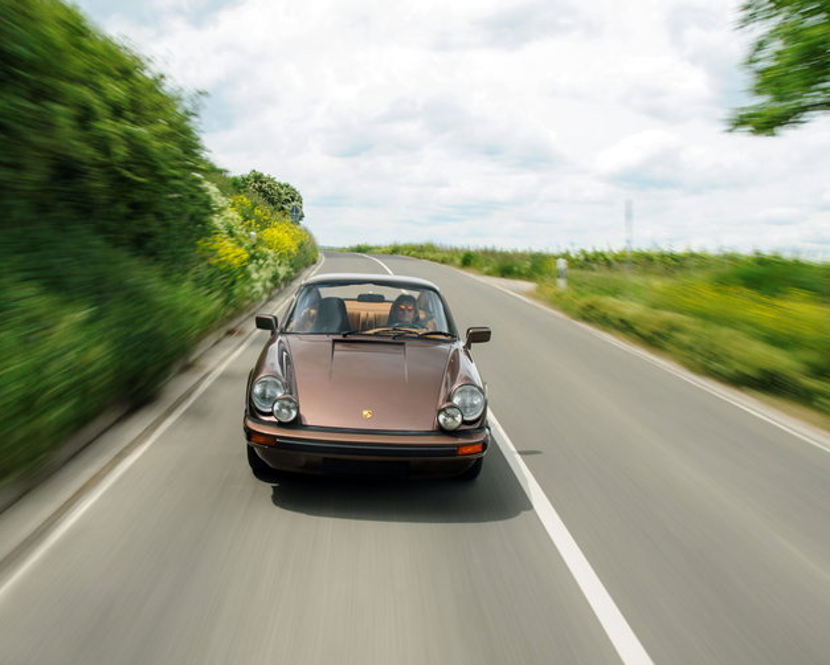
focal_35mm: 31
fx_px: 762
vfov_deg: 47.1
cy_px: 329
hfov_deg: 57.1
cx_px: 377
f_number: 16
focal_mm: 18
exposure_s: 1/15
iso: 100
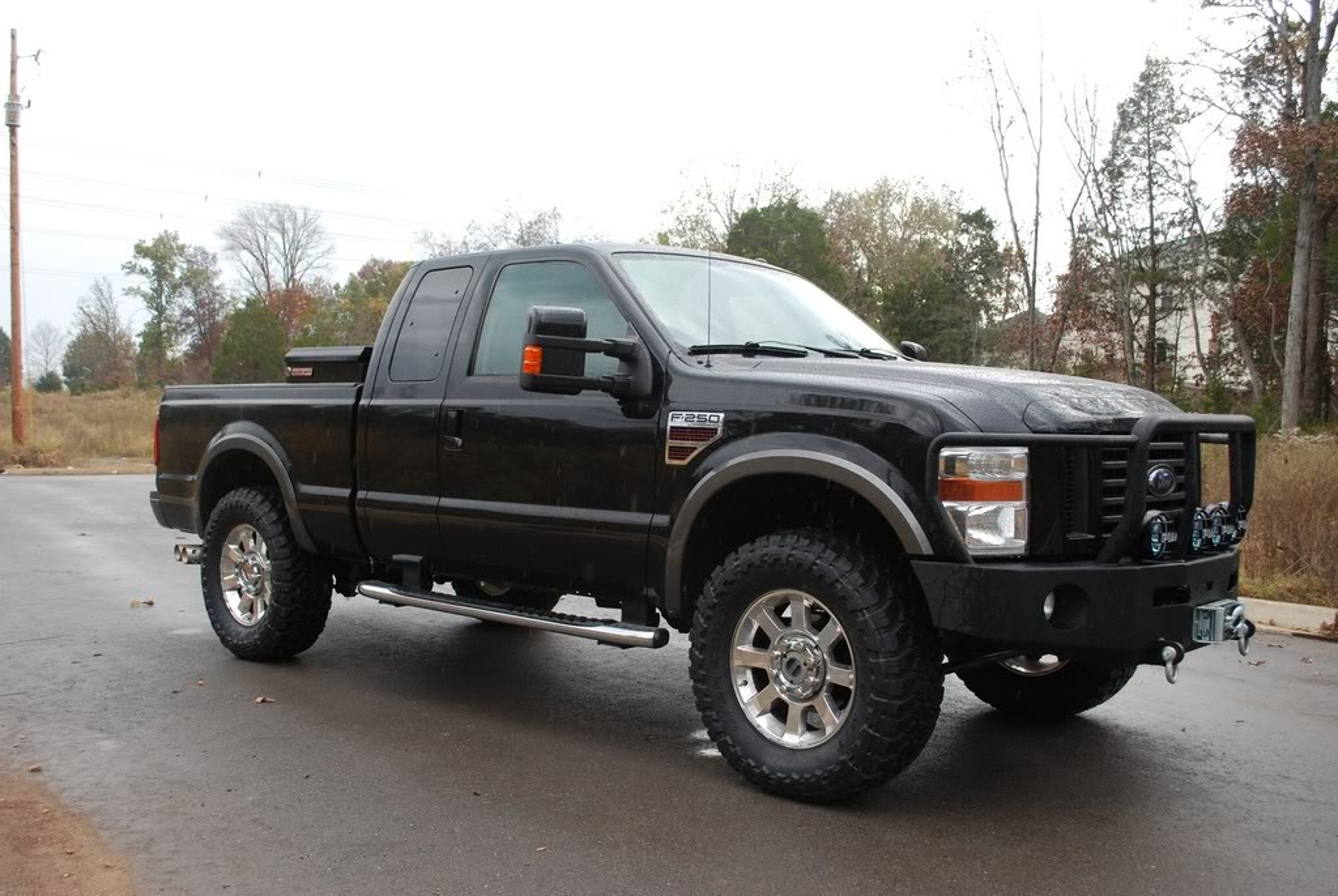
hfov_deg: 57.2
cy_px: 448
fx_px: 1228
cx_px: 669
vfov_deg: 40.1
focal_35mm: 33
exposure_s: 1/320
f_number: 5
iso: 400
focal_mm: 22
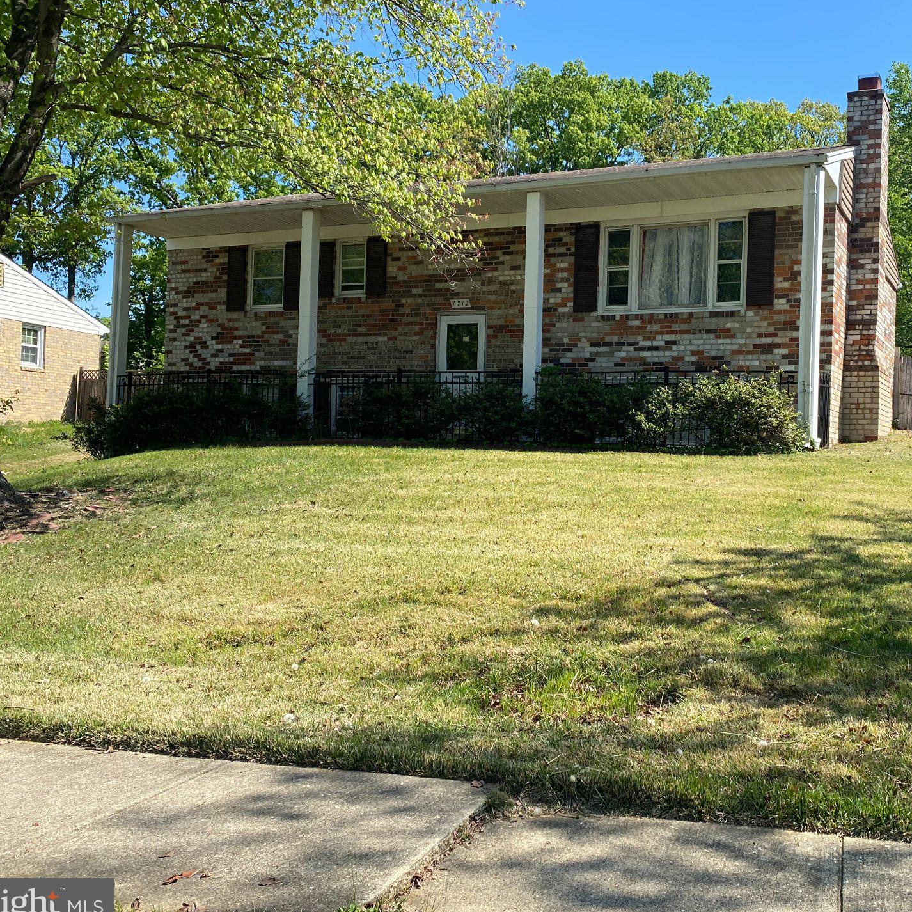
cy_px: 439
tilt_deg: +0.4
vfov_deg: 49.7
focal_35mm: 33
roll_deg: -2.4
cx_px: 609
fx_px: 984
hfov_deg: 48.9
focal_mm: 4.25
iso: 32
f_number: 1.8
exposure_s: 1/1429
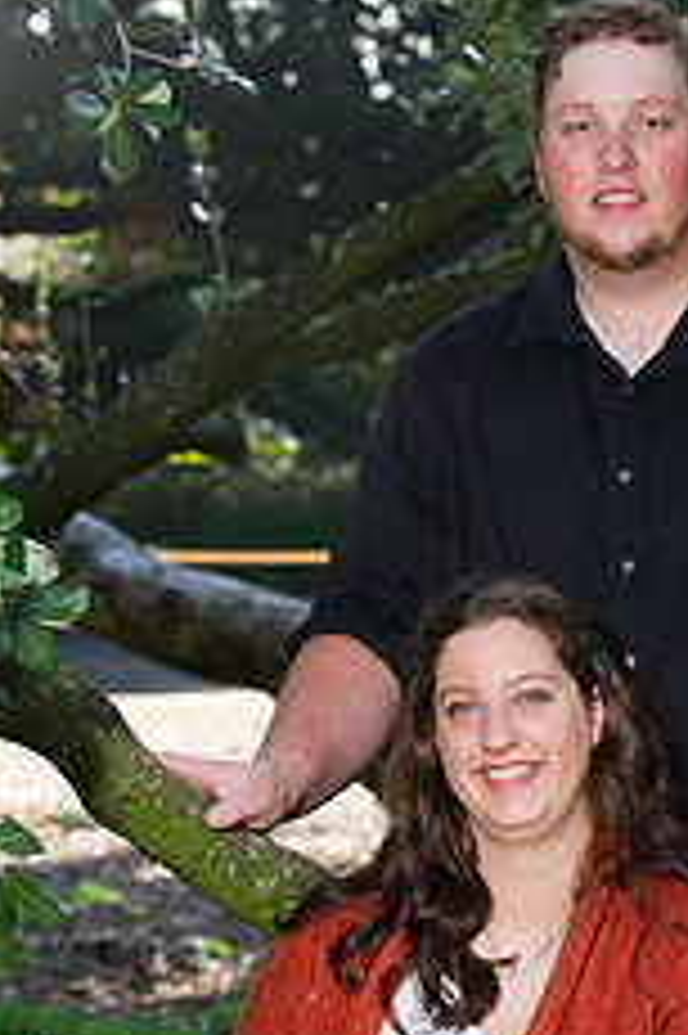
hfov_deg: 9.3
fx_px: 4220
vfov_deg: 13.9
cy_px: 711
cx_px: 587
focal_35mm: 147
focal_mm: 75
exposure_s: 1/160
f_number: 4
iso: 320
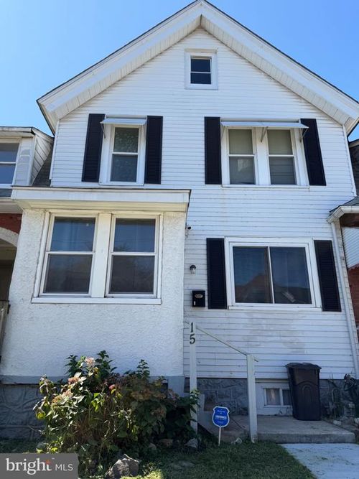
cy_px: 240
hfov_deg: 56.8
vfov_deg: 71.6
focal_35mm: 24
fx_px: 332
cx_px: 180
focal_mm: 6.76
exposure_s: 1/2000
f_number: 1.78
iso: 80
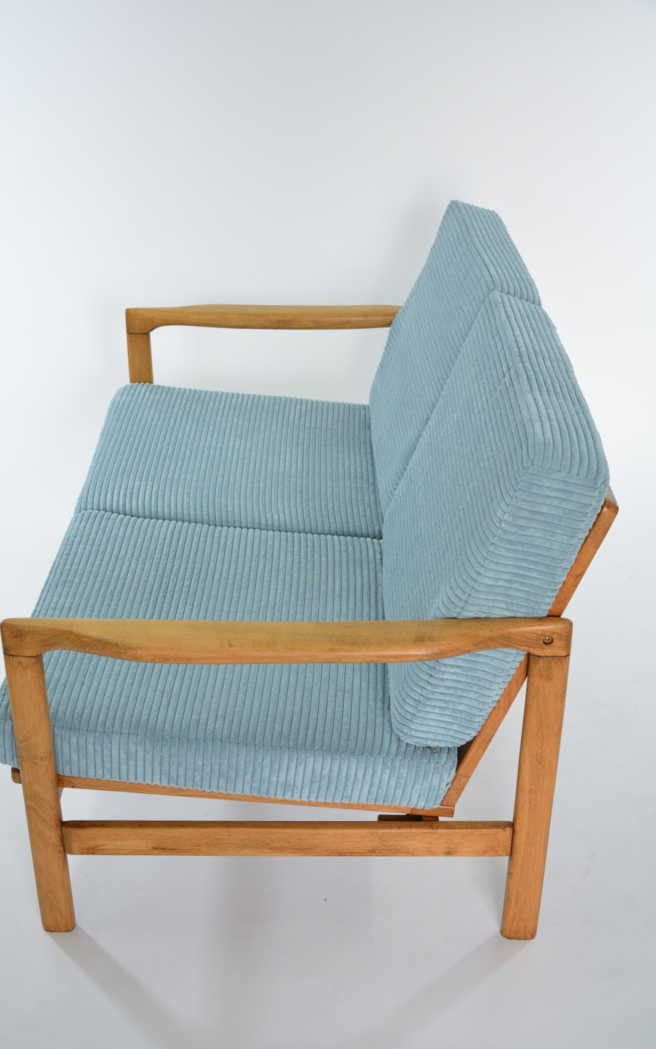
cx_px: 305
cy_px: 525
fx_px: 1230
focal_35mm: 43
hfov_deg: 29.9
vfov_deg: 46.2
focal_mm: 28
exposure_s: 1/60
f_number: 5
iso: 800
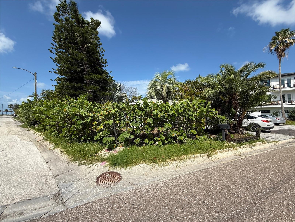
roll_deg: -1.2
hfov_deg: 102.1
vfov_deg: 85.7
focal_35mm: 14
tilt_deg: +3.0
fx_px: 119
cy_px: 111
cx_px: 148
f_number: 2.2
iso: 50
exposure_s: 1/1848
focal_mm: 2.22
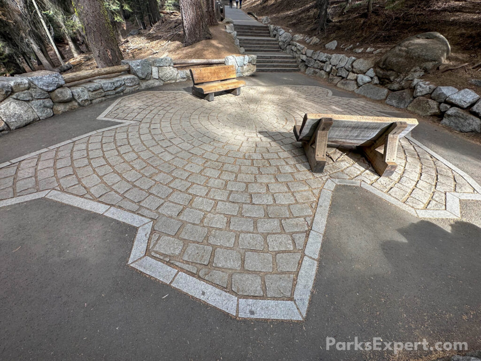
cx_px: 240
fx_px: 195
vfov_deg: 85.7
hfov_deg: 102.1
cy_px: 180
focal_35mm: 14
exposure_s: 1/250
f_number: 2.2
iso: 40
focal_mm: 2.22
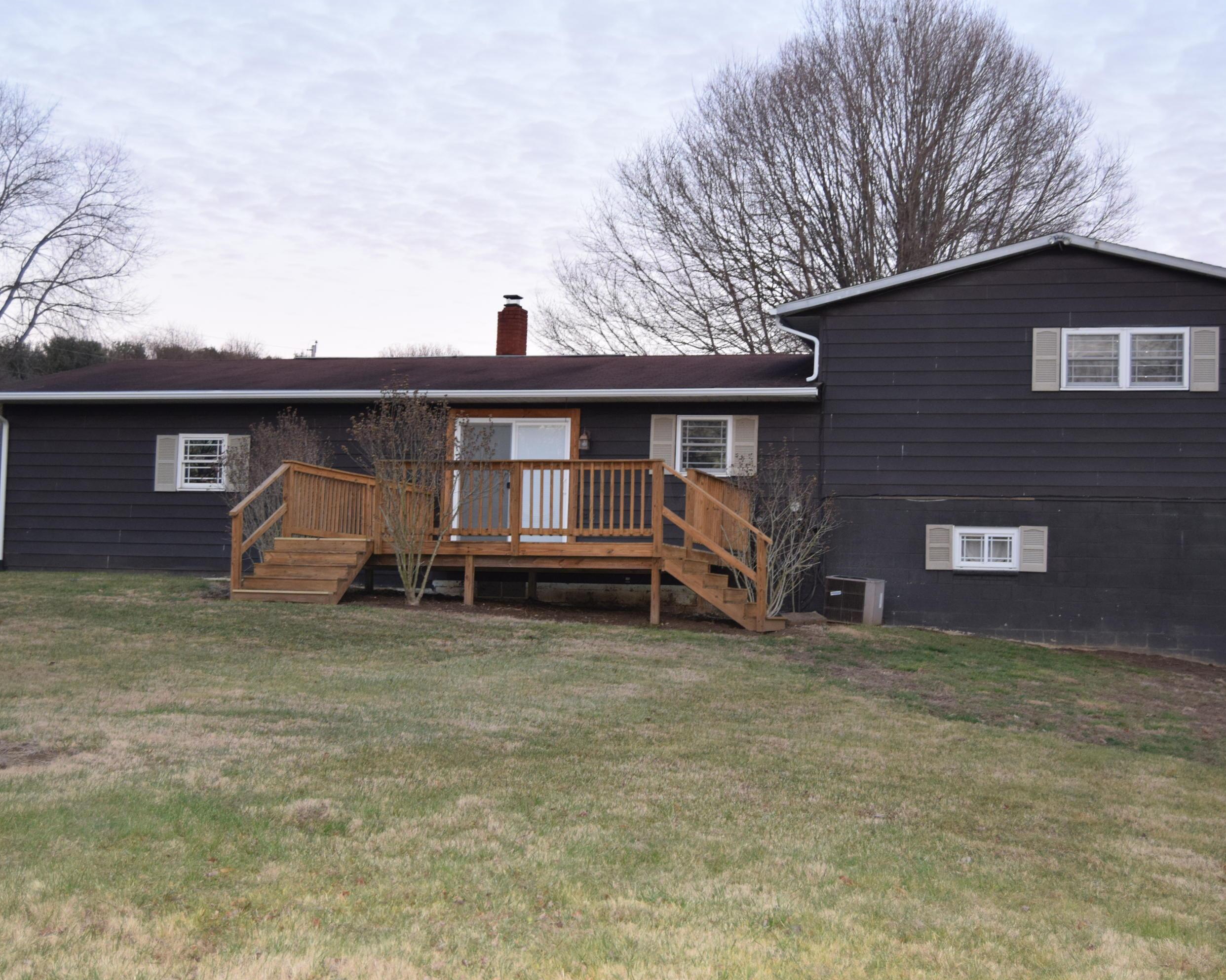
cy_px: 490
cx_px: 653
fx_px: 1850
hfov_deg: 36.6
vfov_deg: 29.7
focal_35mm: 51
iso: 800
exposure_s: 1/100
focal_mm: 30
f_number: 5
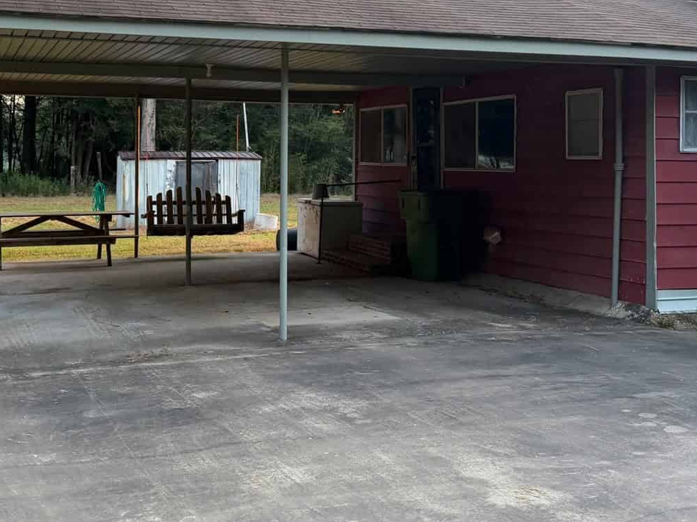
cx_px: 284
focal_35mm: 49
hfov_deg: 38.8
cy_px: 163
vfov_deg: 29.4
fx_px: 987
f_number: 1.8
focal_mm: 6.8
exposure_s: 1/210
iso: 200
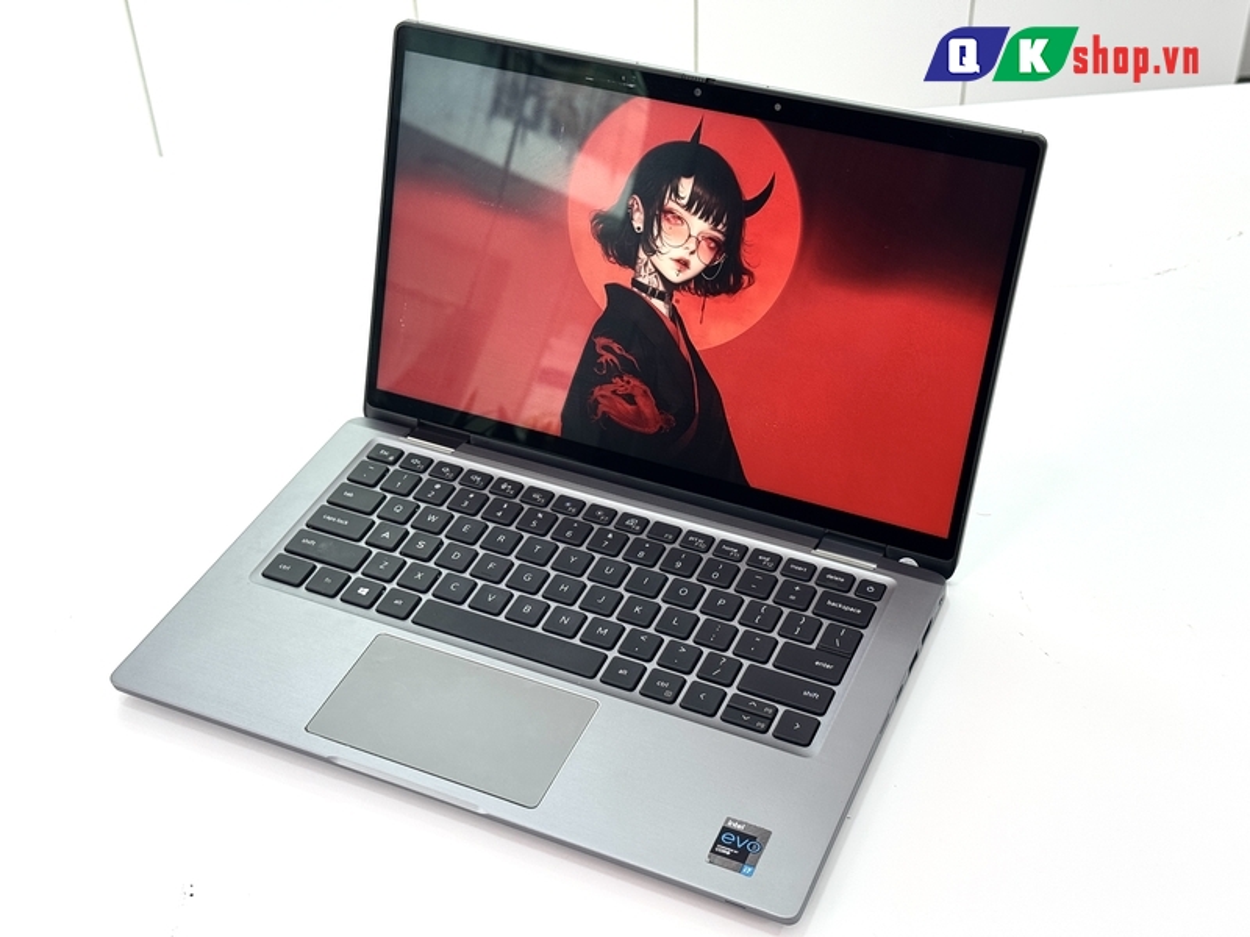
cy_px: 468
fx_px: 1733
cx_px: 625
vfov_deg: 30.3
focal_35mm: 48
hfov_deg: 39.7
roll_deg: +3.4
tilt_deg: -39.0
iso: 64
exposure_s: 1/121
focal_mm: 6.76
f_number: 1.78
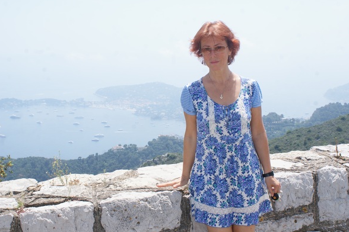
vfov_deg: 29.2
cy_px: 115
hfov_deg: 42.7
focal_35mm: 46
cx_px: 175
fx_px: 446
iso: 100
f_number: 13
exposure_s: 1/160
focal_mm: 30
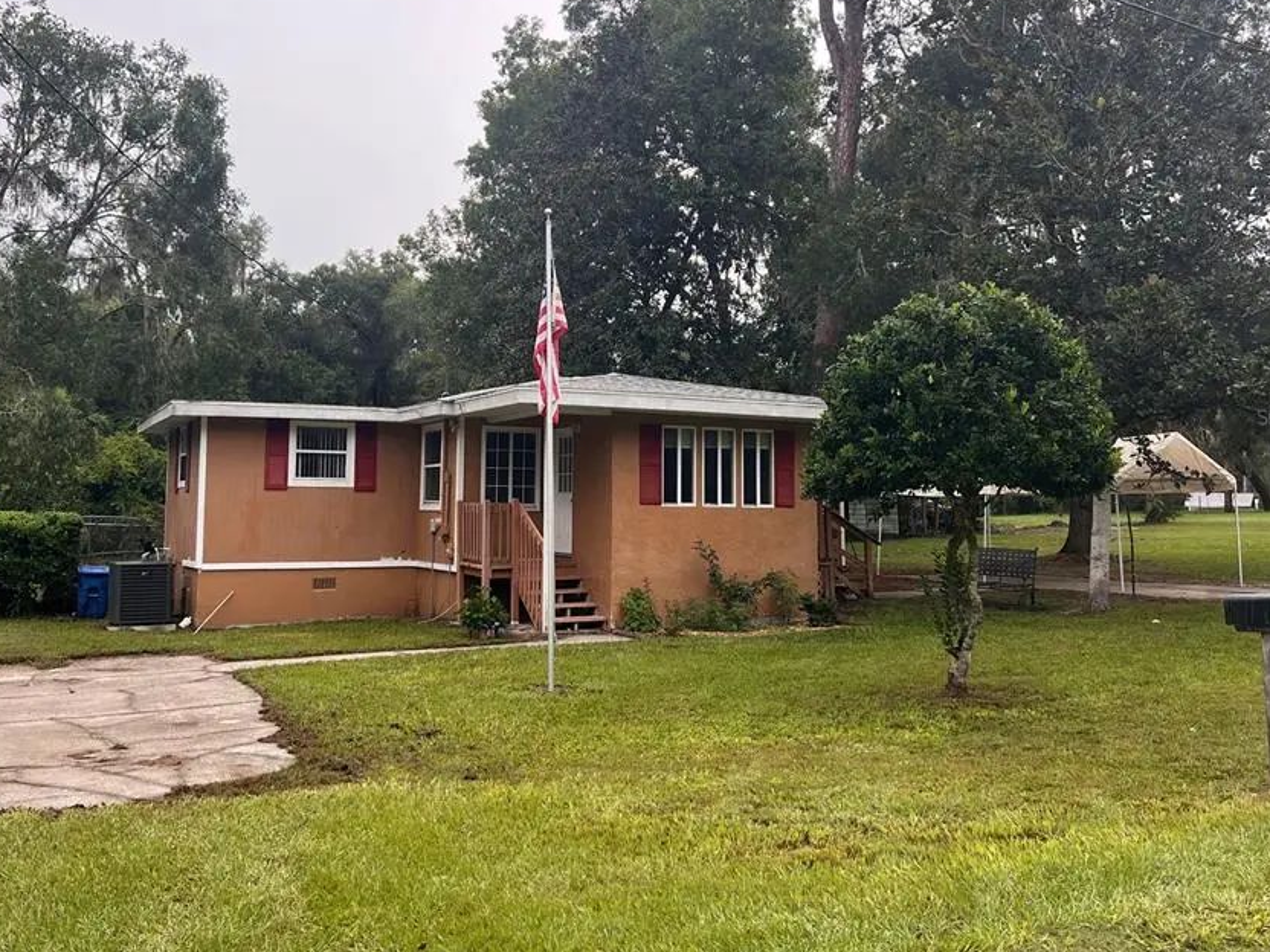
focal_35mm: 32
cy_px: 416
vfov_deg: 44.1
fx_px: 1174
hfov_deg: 56.7
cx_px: 568
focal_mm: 5.7
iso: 50
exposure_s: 1/563
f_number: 1.5
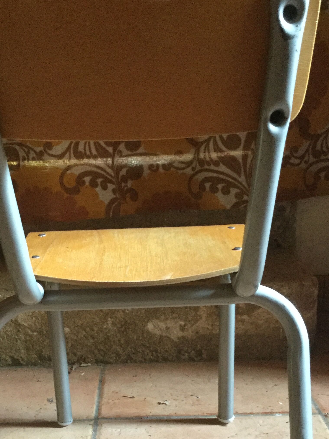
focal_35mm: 50
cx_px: 127
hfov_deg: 29.0
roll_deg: +1.8
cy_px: 295
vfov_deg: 37.7
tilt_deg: -18.1
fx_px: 634
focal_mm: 3.3
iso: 400
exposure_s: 1/17
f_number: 2.4
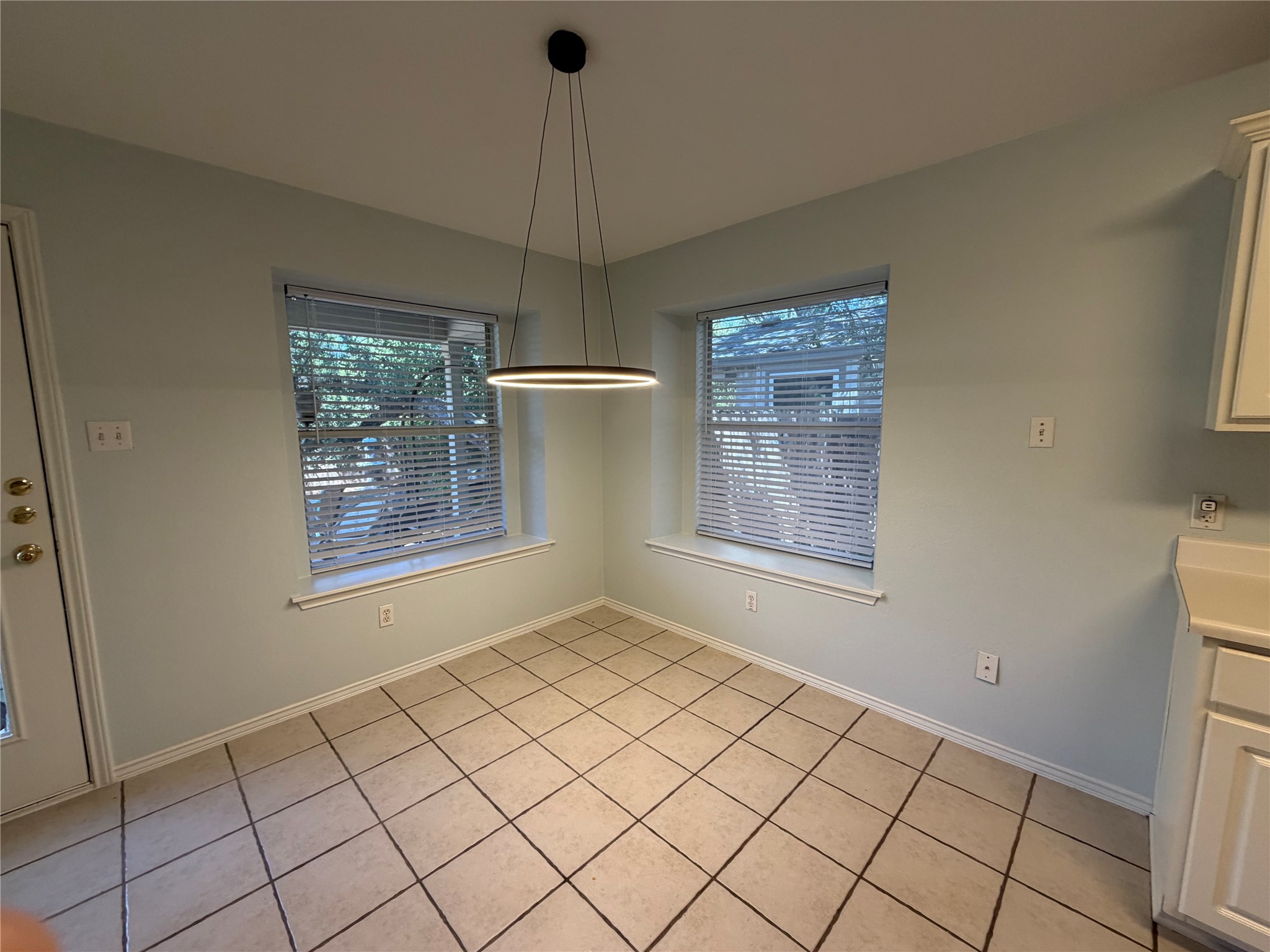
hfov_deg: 102.1
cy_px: 476
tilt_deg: -6.5
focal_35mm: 14
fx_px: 514
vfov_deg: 85.7
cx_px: 635
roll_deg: +0.9
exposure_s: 1/120
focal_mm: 2.22
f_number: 2.2
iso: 200
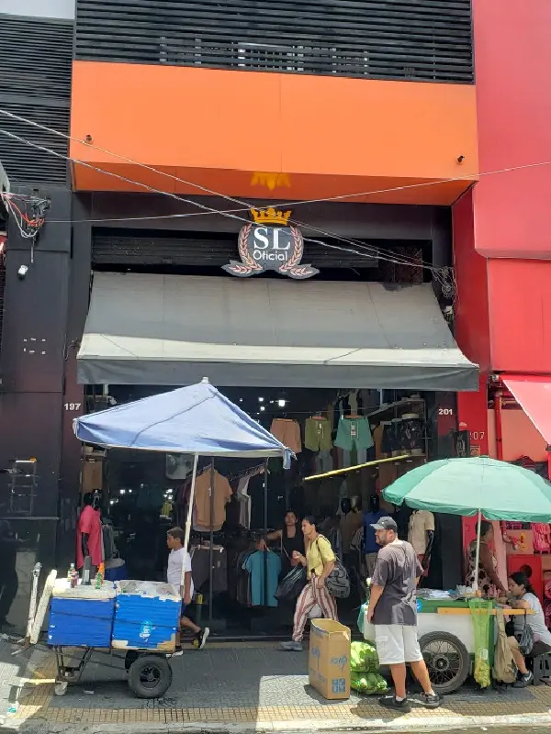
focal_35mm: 26
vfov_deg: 67.3
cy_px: 367
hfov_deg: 53.1
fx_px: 552
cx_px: 276
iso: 50
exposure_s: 1/417
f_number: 2.4
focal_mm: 4.3
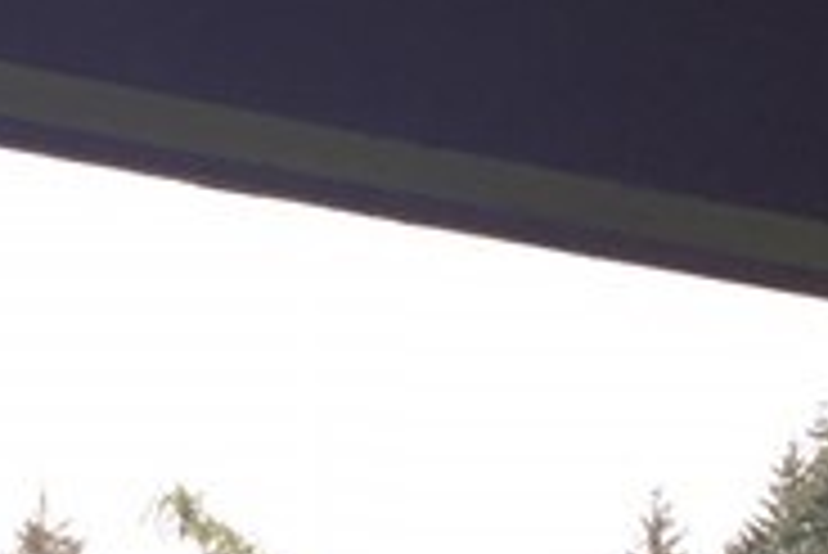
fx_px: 3867
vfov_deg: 7.6
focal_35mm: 168
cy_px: 1342
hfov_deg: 12.2
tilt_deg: +2.1
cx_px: 261
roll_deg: -0.4
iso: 25
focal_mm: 4.15
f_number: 2.2
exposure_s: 1/120
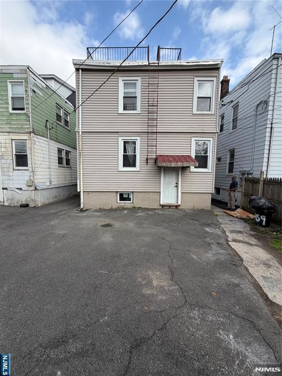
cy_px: 188
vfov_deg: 102.1
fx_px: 152
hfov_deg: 85.7
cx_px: 141
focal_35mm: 14
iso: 40
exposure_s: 1/502
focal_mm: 2.22
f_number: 2.2
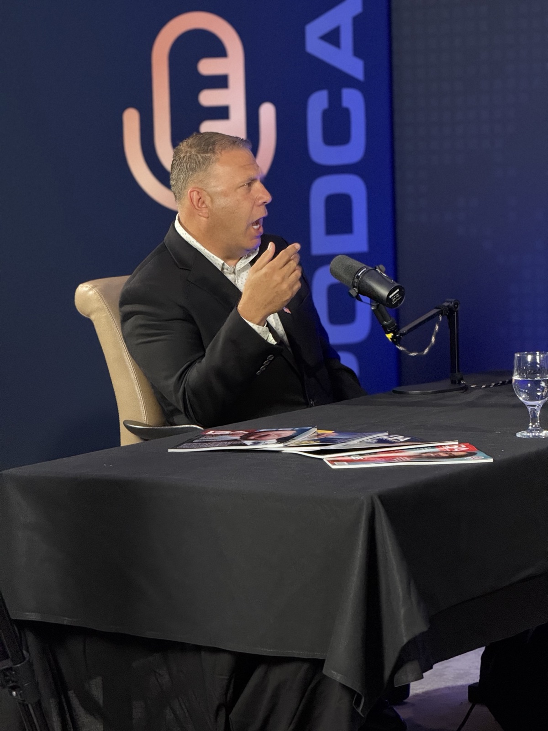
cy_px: 366
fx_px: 2533
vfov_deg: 16.4
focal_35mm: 120
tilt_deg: -4.9
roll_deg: +1.4
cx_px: 274
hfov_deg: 12.3
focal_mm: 15.66
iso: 1000
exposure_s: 1/40
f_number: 2.8
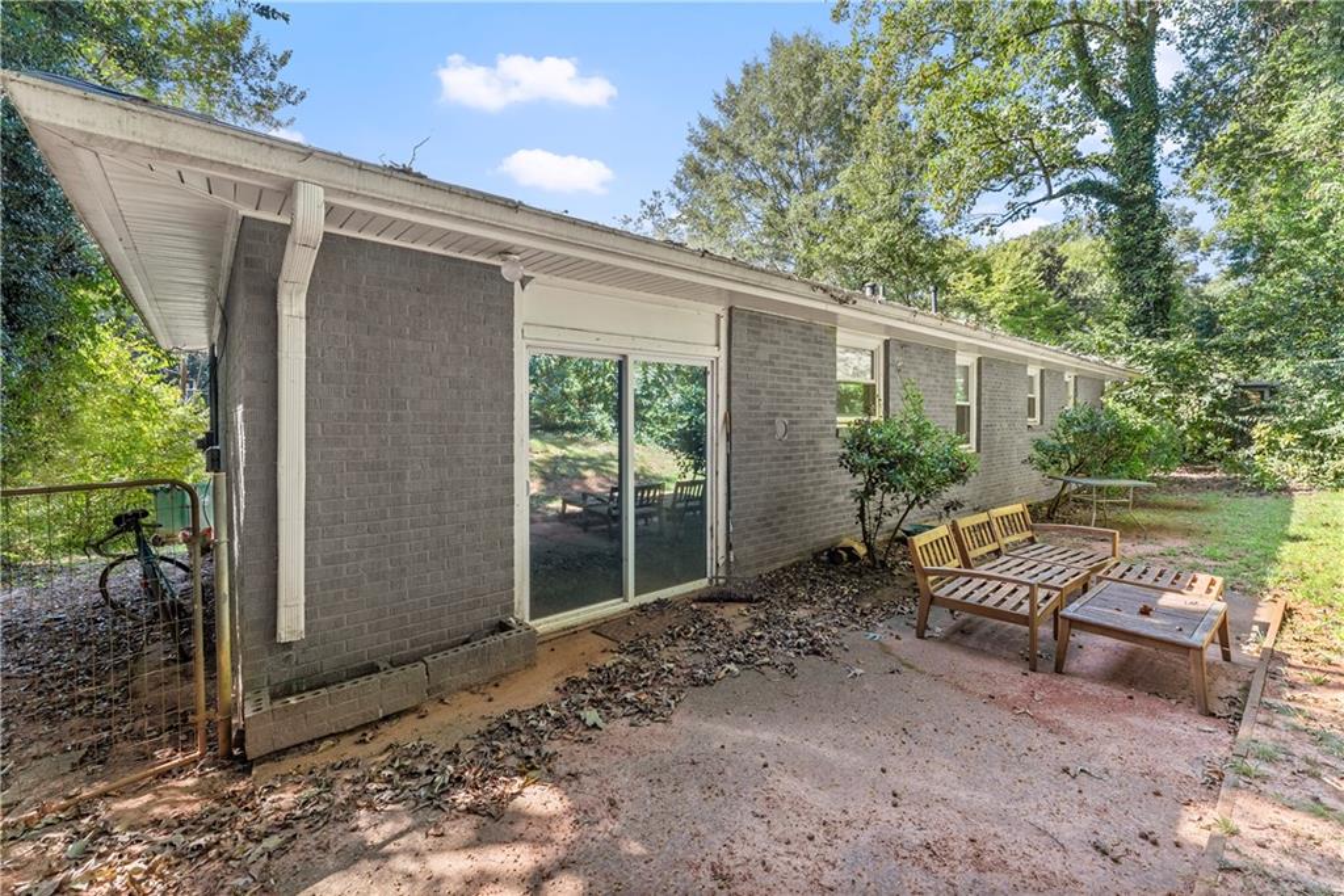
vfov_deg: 81.2
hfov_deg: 104.2
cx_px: 672
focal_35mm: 14
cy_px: 448
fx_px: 523
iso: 640
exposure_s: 1/20
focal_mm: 14
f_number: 7.1
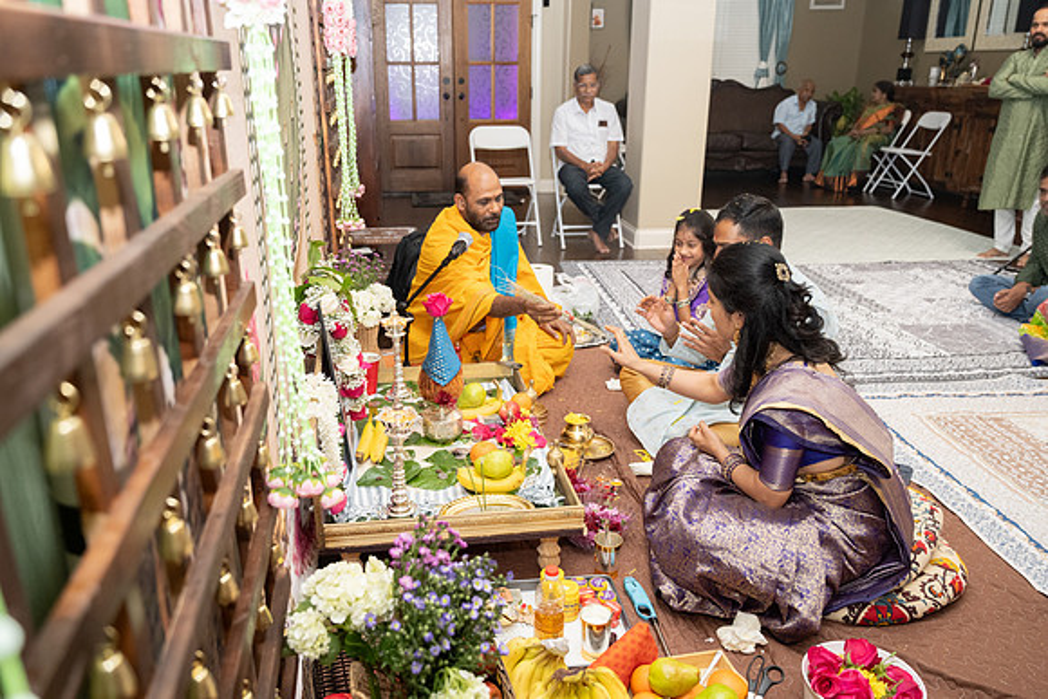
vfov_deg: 45.7
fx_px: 829
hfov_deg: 64.6
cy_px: 348
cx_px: 502
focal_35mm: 28
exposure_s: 1/160
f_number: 3.2
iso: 1000
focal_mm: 26.5
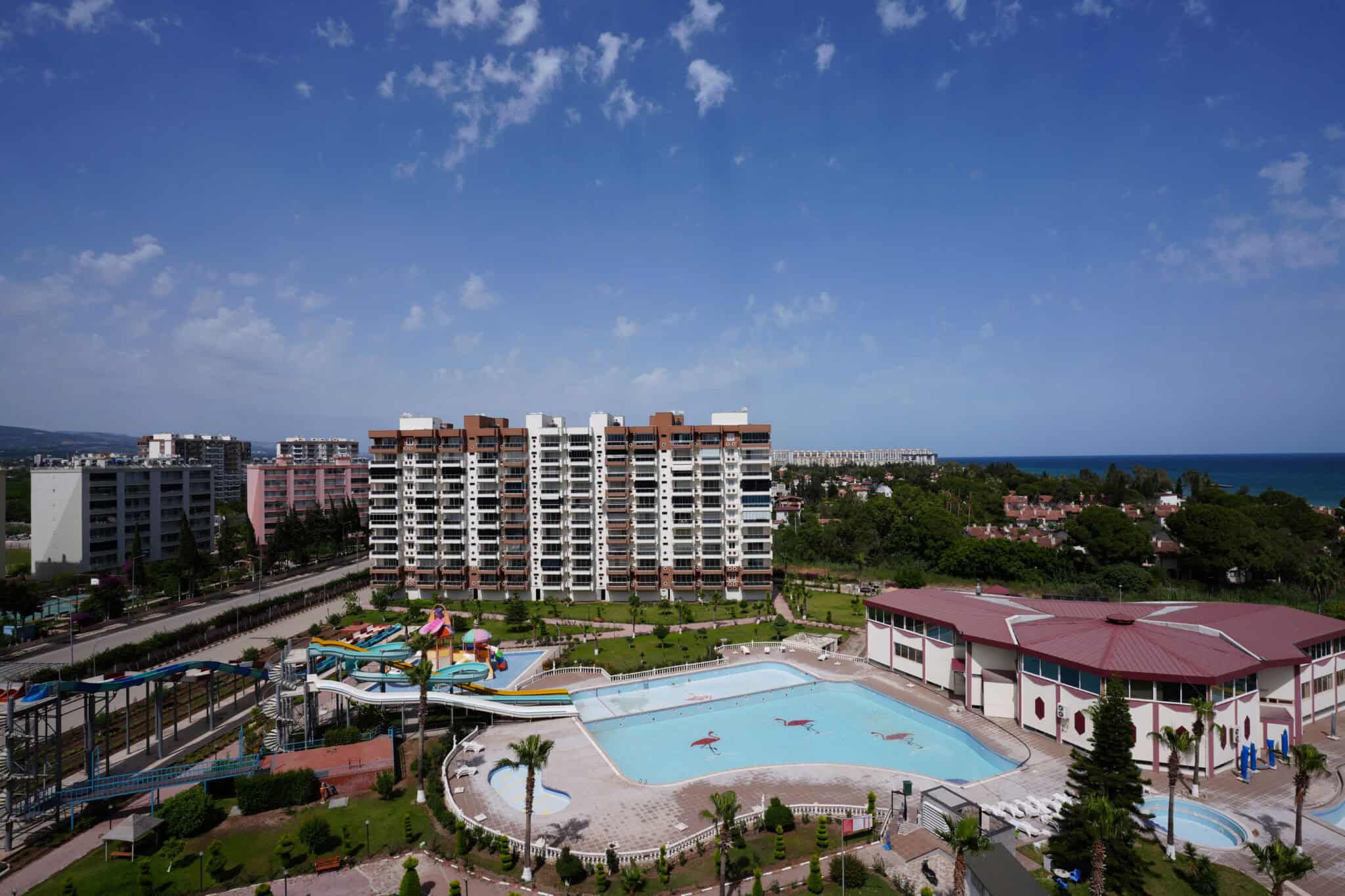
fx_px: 635
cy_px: 448
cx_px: 672
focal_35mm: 17
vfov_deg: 70.4
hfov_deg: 93.3
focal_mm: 17
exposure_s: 1/320
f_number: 10
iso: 100
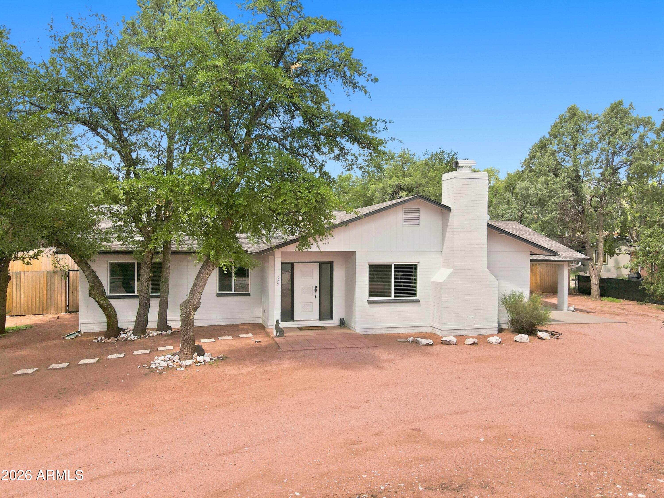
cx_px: 332
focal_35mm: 24
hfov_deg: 71.6
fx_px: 460
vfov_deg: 56.8
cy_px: 249
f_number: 2.8
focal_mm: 4.5
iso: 100
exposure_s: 1/400
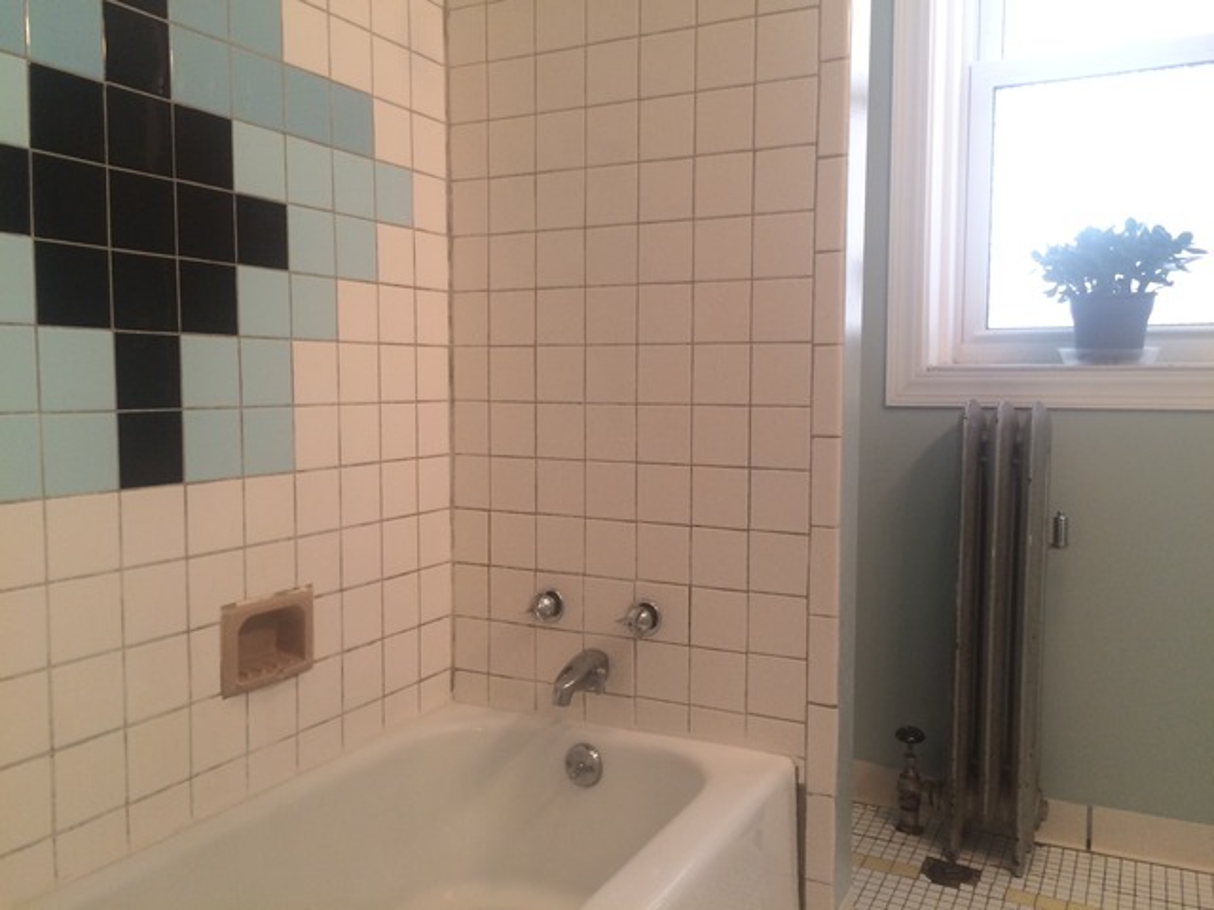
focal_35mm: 29
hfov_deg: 61.7
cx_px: 607
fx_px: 1017
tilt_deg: -4.5
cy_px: 455
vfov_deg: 48.2
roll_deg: +0.1
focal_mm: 4.15
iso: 64
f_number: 2.2
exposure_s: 1/30
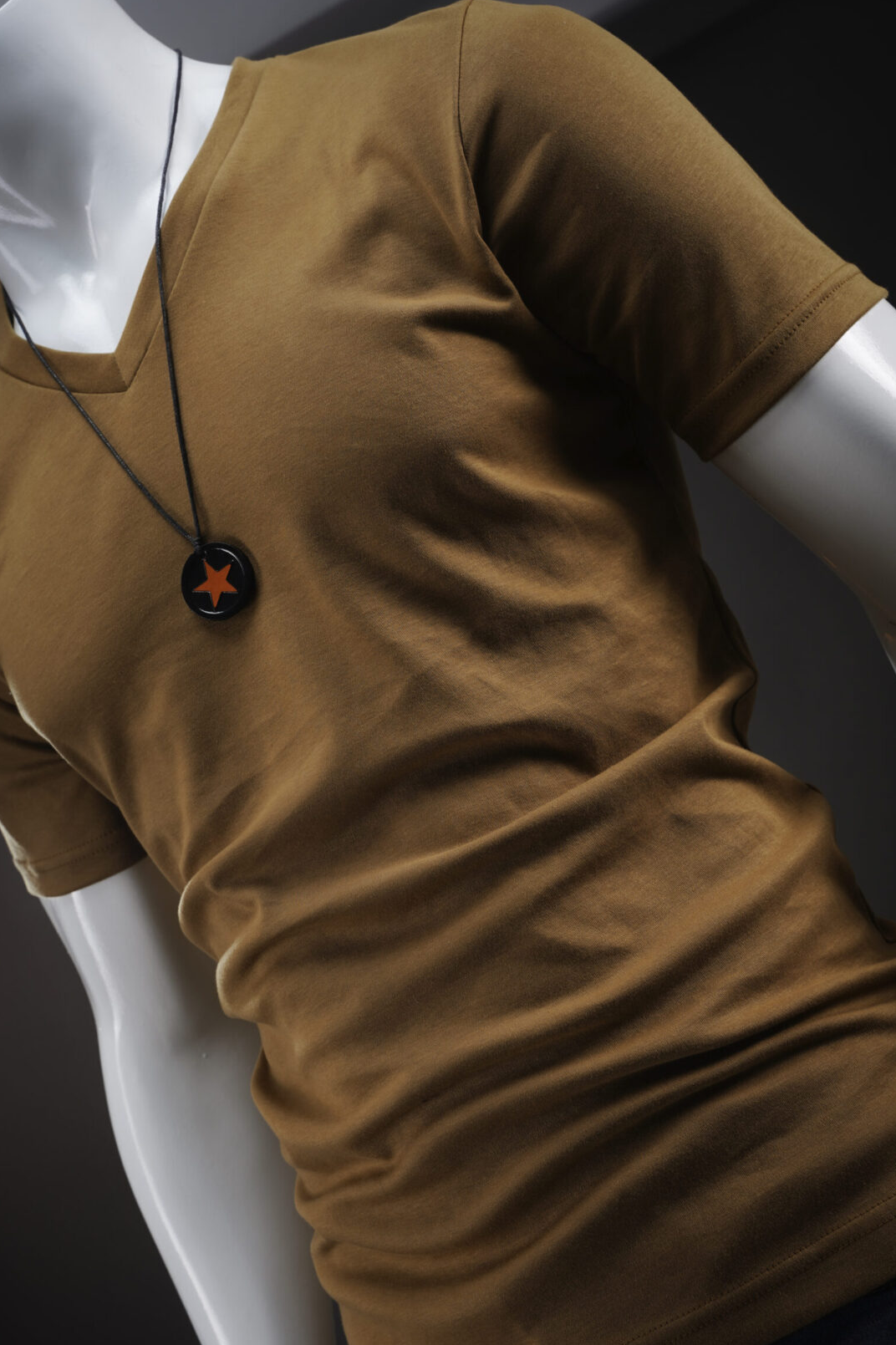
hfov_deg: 28.6
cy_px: 748
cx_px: 452
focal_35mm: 47
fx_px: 1755
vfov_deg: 41.9
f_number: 9
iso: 100
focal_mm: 42
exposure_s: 1/250
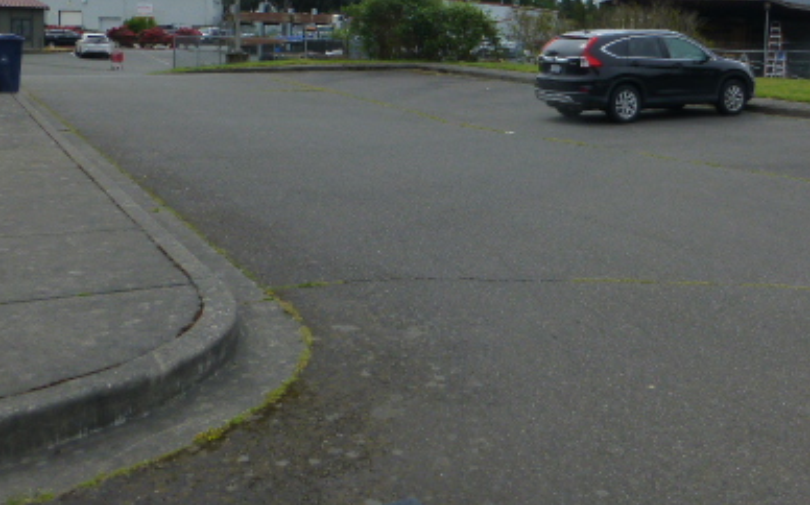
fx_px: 927
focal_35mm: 42
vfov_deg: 29.5
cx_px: 497
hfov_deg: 46.9
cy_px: 75
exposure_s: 1/1000
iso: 160
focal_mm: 4.3
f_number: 4
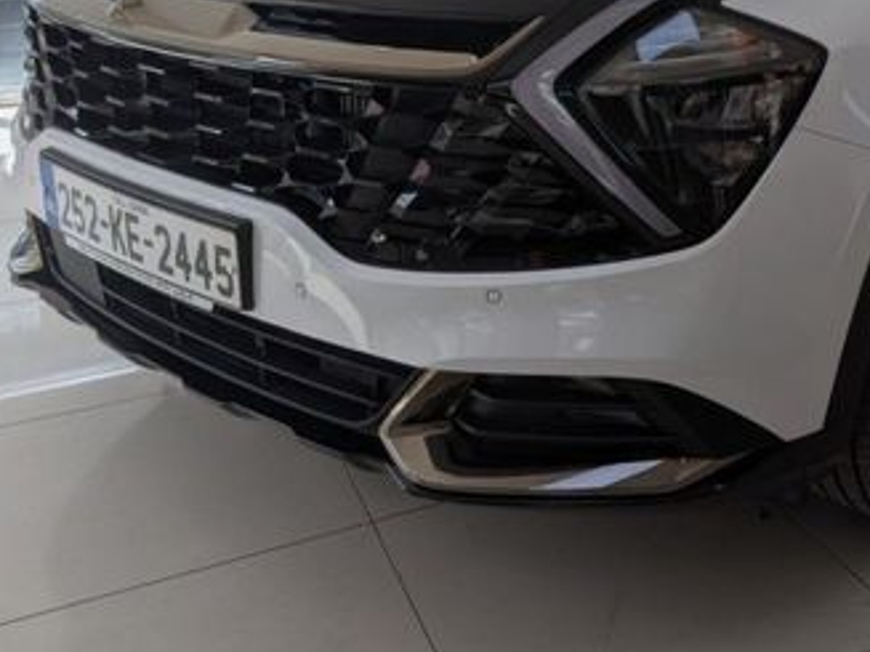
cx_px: 647
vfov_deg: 31.3
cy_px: 61
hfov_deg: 41.8
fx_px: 1105
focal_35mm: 44
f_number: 1.68
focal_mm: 6.9
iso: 21
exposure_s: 1/2646
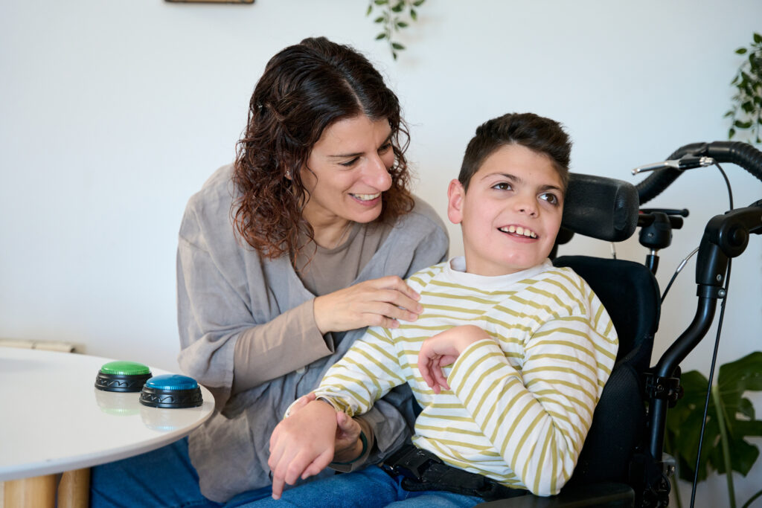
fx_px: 1234
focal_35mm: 58
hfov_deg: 34.3
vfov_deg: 23.3
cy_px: 254
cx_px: 381
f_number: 2.8
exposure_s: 1/400
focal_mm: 58.3
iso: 1600
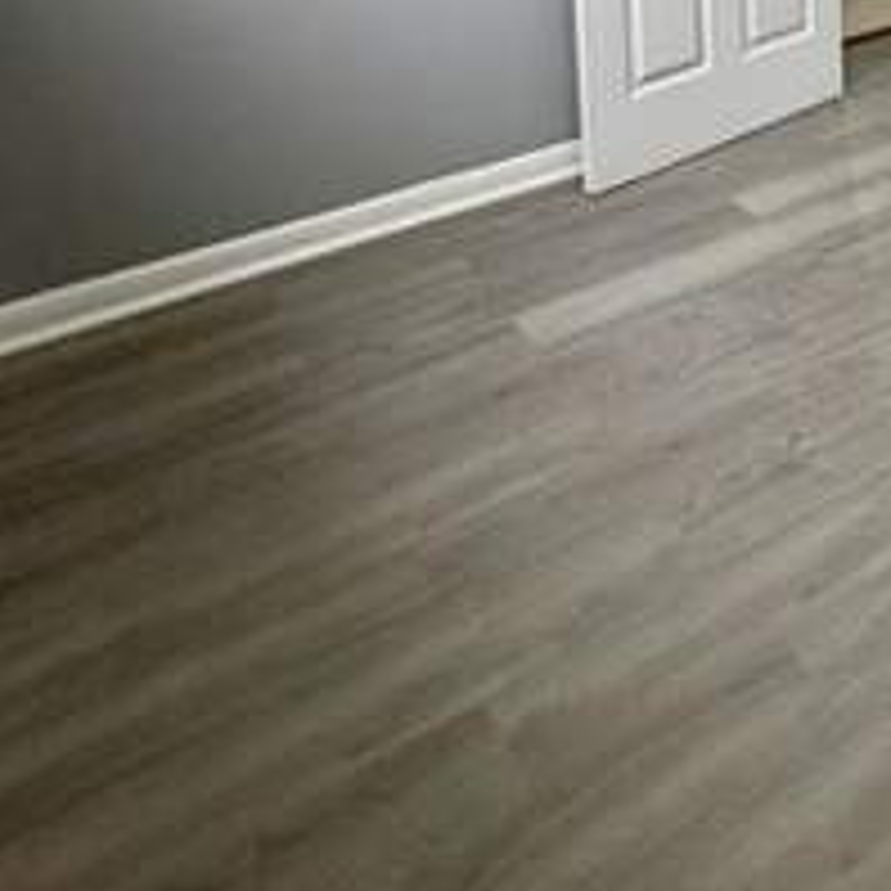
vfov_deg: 32.9
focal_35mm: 40
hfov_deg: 38.0
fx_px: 1165
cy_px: -220
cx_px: 860
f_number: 2.2
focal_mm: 2.22
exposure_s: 1/60
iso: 200
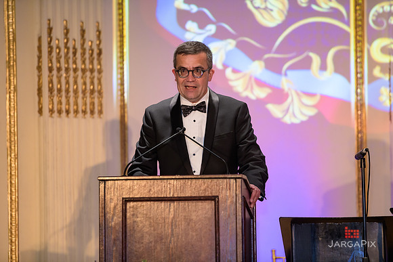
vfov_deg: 6.9
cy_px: 131
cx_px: 196
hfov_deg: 10.3
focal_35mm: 200
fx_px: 2184
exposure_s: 1/125
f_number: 3.2
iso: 1250
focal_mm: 200
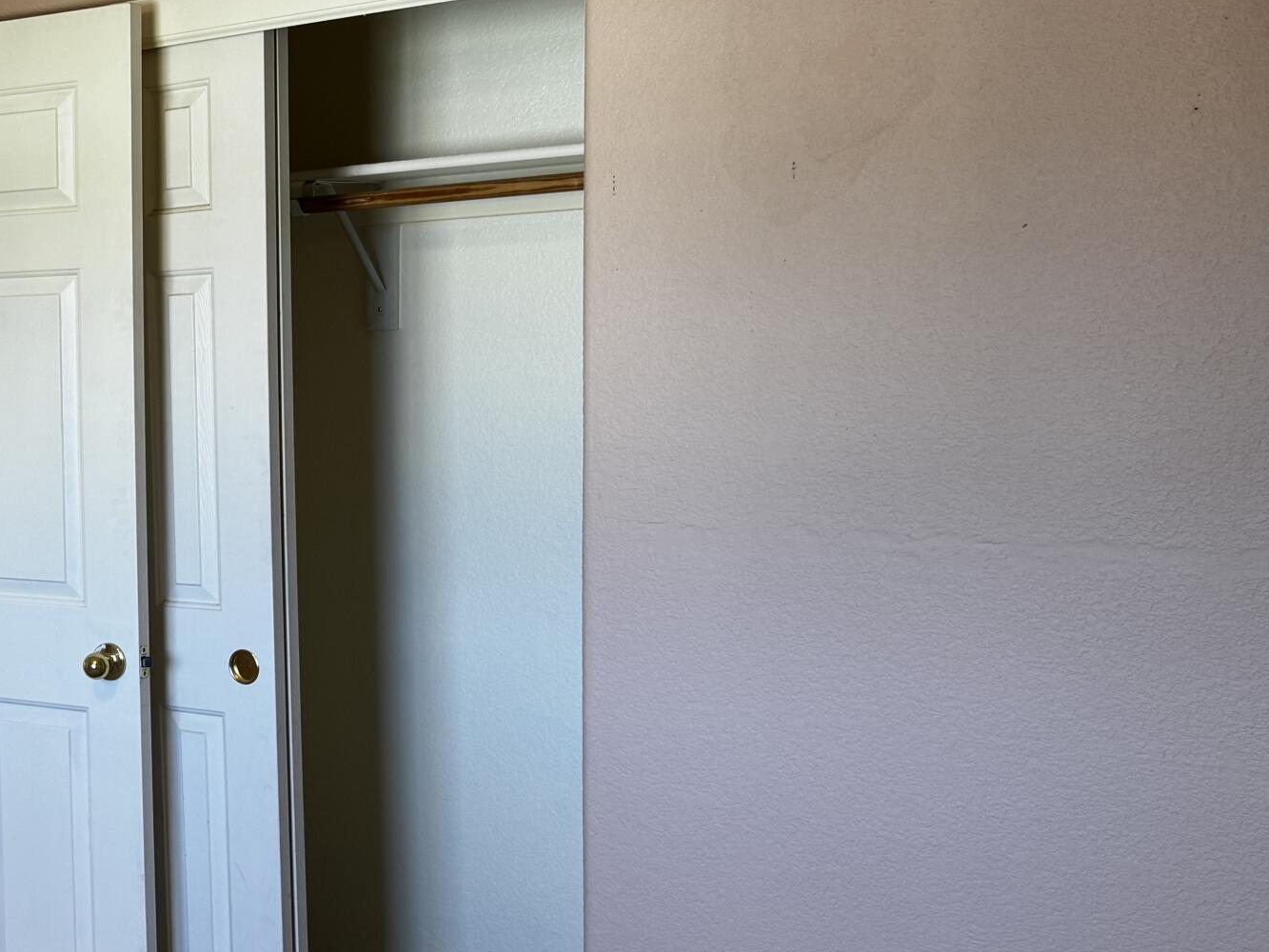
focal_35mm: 54
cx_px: -87
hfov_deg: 31.9
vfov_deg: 27.0
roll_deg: +1.6
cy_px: 547
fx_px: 1980
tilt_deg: -6.9
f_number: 1.78
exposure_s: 1/120
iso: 100
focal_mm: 6.76
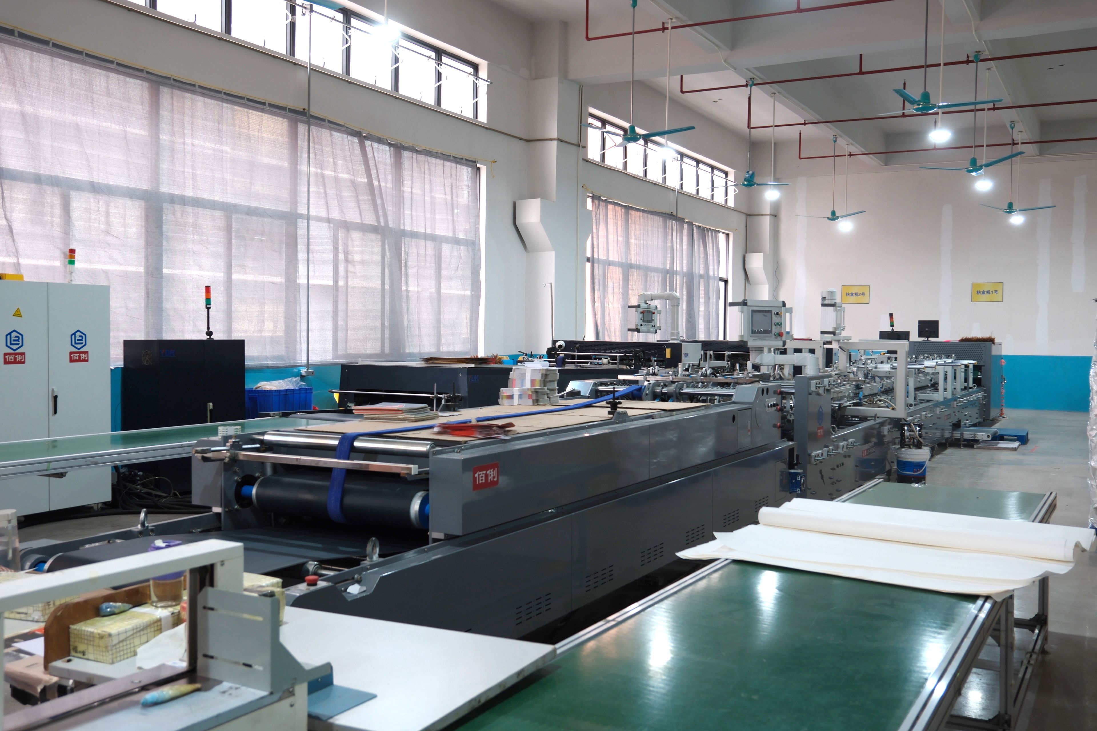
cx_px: 548
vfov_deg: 43.6
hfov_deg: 61.9
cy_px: 366
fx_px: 914
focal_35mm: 30
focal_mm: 20.2
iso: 160
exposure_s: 1/30
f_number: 4
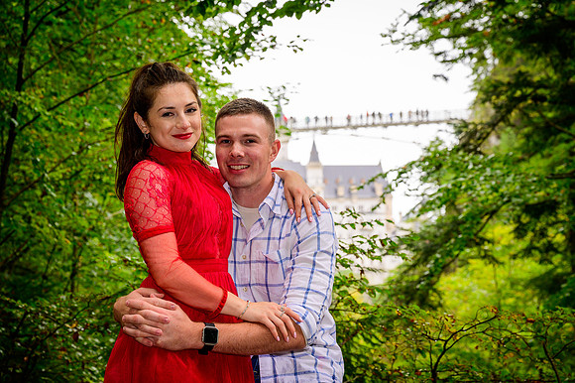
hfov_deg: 32.4
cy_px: 192
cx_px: 288
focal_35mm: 62
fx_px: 990
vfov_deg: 21.9
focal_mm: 62
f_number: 6.3
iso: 400
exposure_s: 1/125
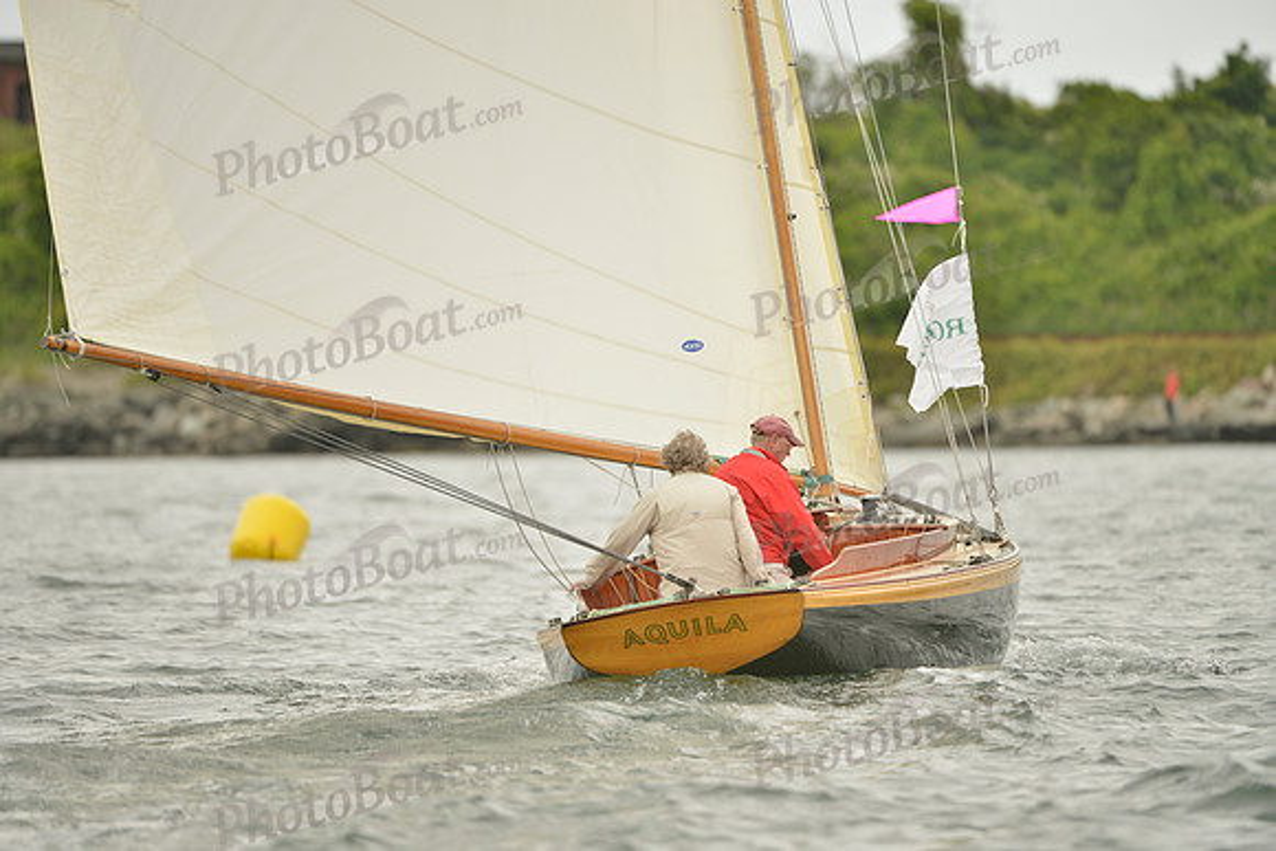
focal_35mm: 400
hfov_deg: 5.2
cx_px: 638
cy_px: 426
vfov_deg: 3.4
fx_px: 14180
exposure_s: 1/1250
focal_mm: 400
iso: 400
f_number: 4
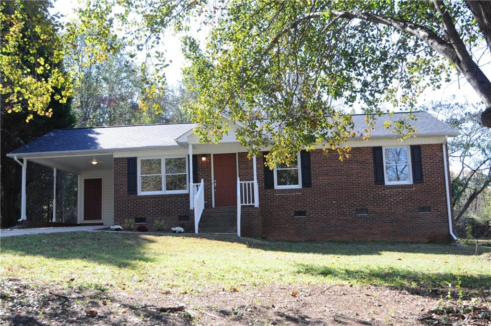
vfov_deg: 34.1
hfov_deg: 49.6
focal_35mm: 39
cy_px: 163
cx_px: 246
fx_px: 531
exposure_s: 1/160
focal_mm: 26
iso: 200
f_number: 6.3
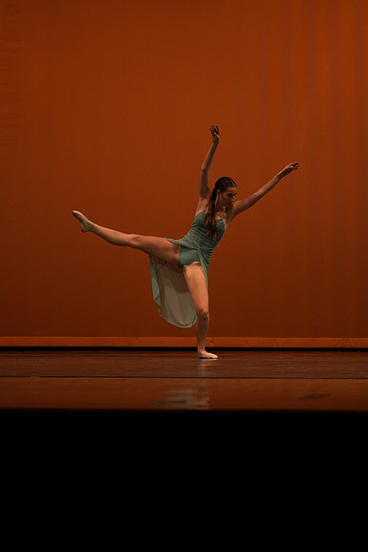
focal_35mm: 105
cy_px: 276
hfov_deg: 13.0
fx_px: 1609
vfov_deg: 19.5
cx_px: 184
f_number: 4
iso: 2000
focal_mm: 105
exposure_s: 1/1000
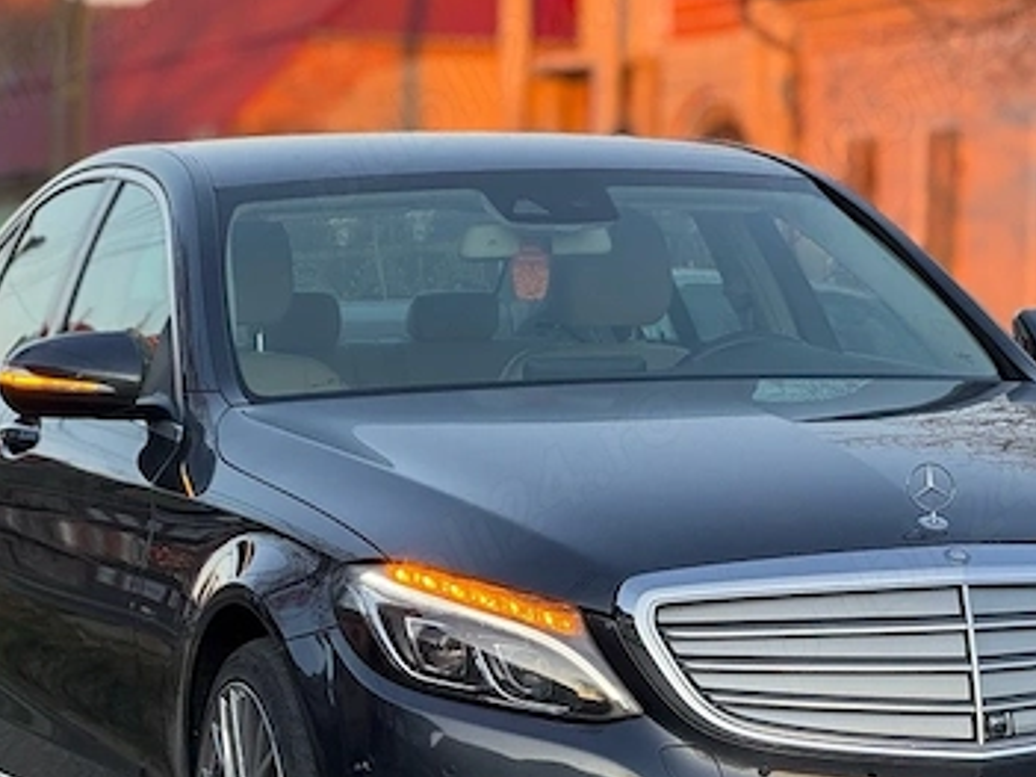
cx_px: 611
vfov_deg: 7.2
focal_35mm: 205
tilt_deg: -1.0
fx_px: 6133
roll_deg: -0.4
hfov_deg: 9.7
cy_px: 547
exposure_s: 1/99
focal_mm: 15.66
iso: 80
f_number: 2.8
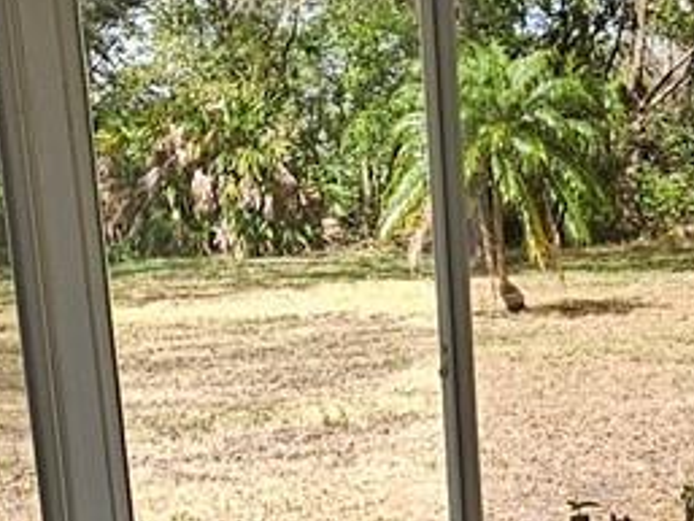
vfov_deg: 17.3
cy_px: 651
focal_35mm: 81
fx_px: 1625
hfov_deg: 23.4
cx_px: 651
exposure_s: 1/236
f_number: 2.2
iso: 50
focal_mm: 2.2
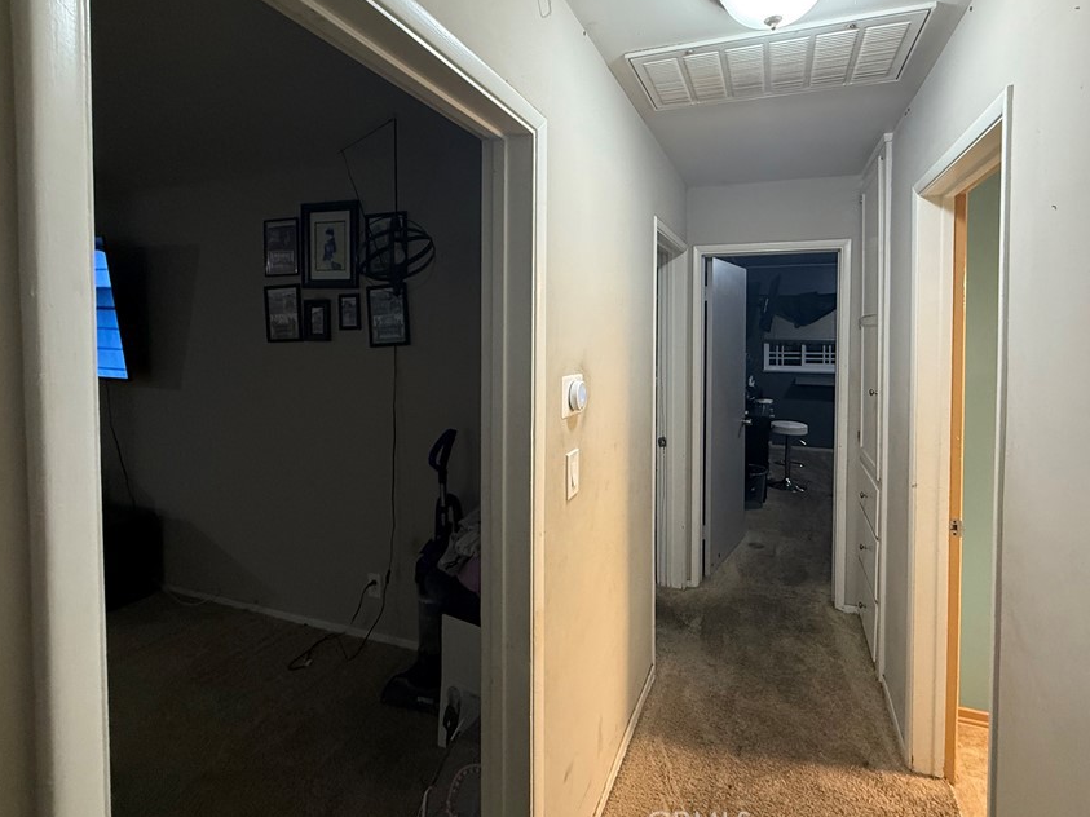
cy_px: 345
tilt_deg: -1.3
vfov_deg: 74.2
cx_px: 593
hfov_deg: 90.8
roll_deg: -0.3
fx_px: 535
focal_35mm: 17
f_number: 2.2
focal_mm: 2.22
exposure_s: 1/60
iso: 320
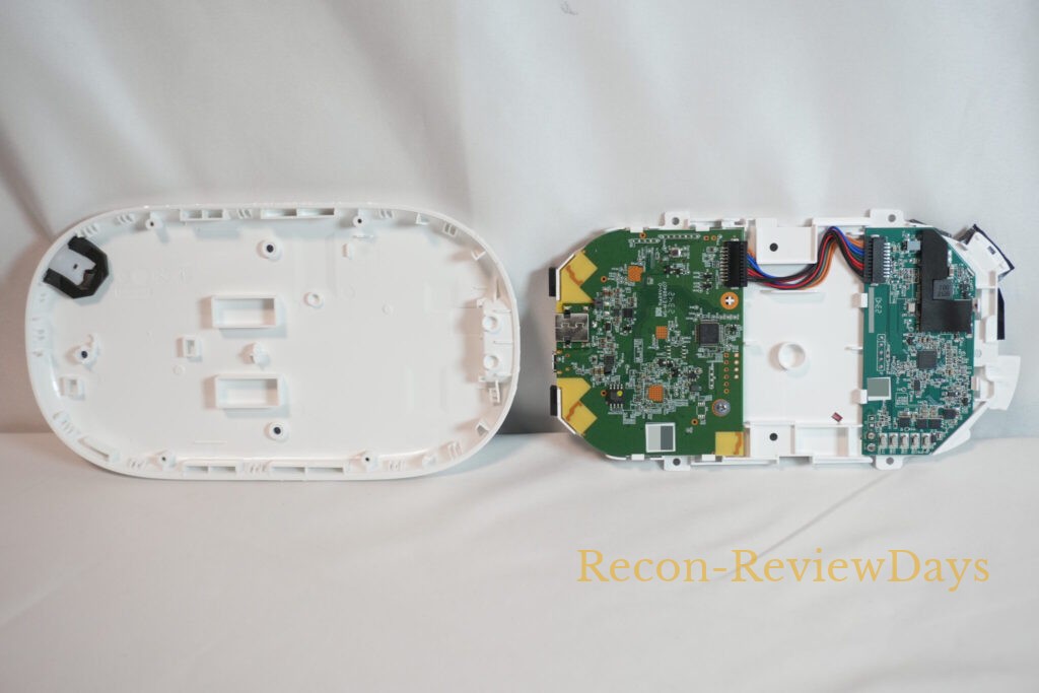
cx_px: 520
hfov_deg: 41.1
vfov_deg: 28.1
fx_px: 1385
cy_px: 346
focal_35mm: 48
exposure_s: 1/50
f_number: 5
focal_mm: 32
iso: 500
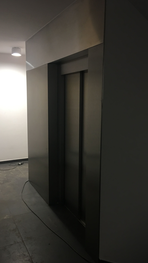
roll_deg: -0.9
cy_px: 131
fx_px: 223
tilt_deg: -7.8
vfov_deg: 61.0
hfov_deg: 36.5
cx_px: 59
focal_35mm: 32
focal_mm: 4.15
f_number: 2.2
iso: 80
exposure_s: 1/17
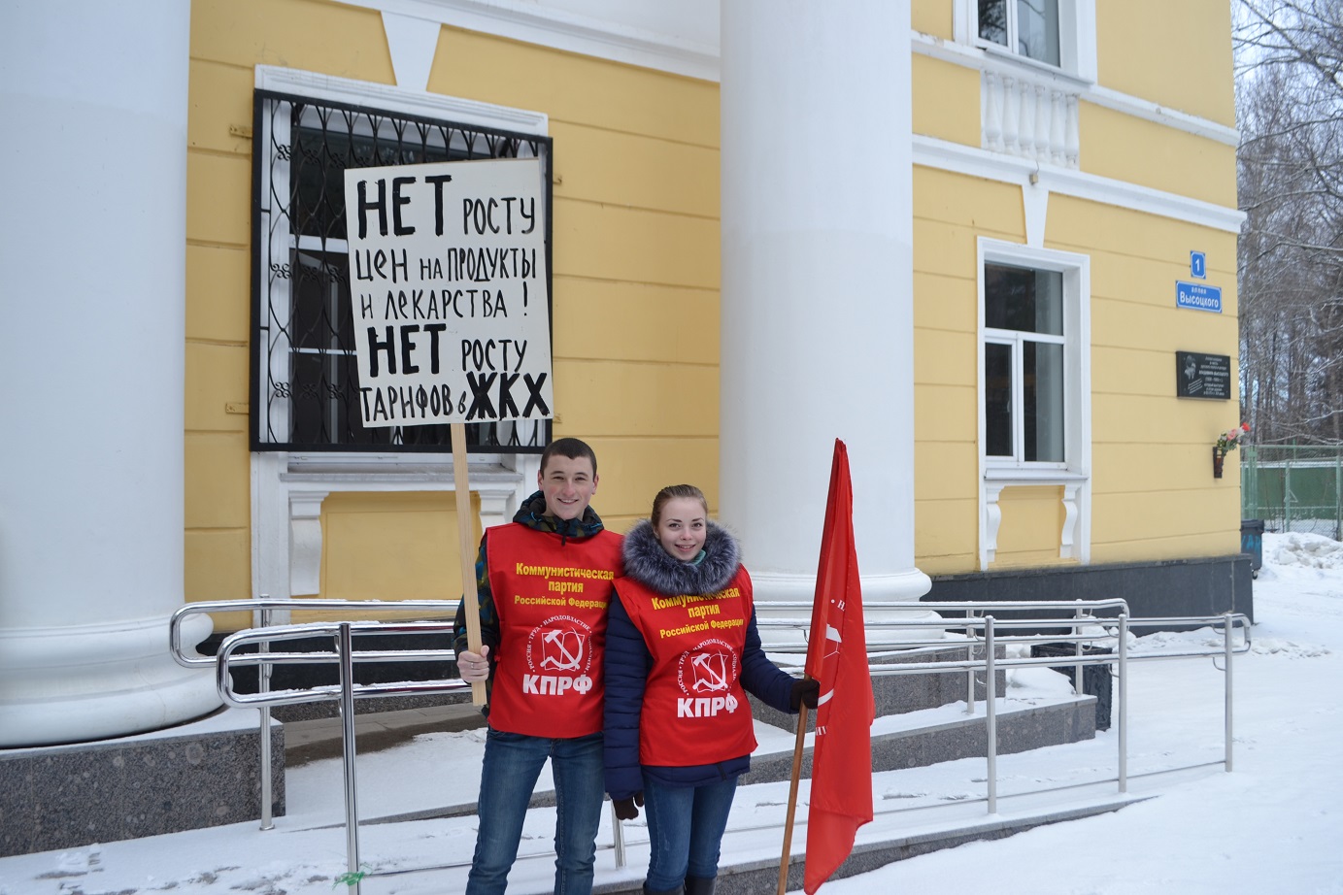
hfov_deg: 61.9
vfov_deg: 43.6
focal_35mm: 30
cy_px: 448
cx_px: 672
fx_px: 1119
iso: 100
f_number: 5.6
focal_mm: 20
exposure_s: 1/125
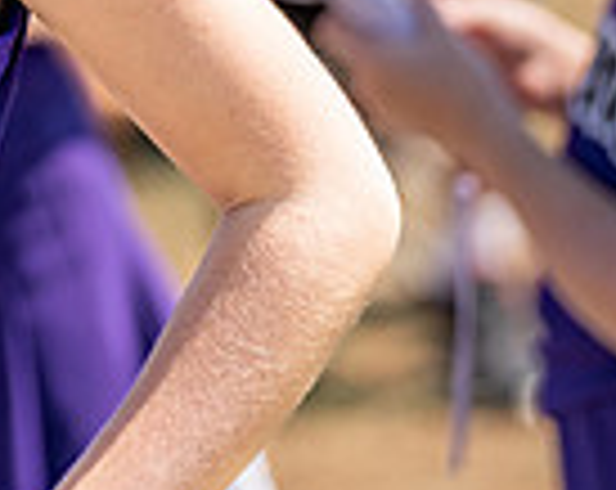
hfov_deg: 4.3
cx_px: -556
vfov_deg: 3.4
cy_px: -401
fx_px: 8168
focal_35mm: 449
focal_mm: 102
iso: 160
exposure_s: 1/2500
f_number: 2.8
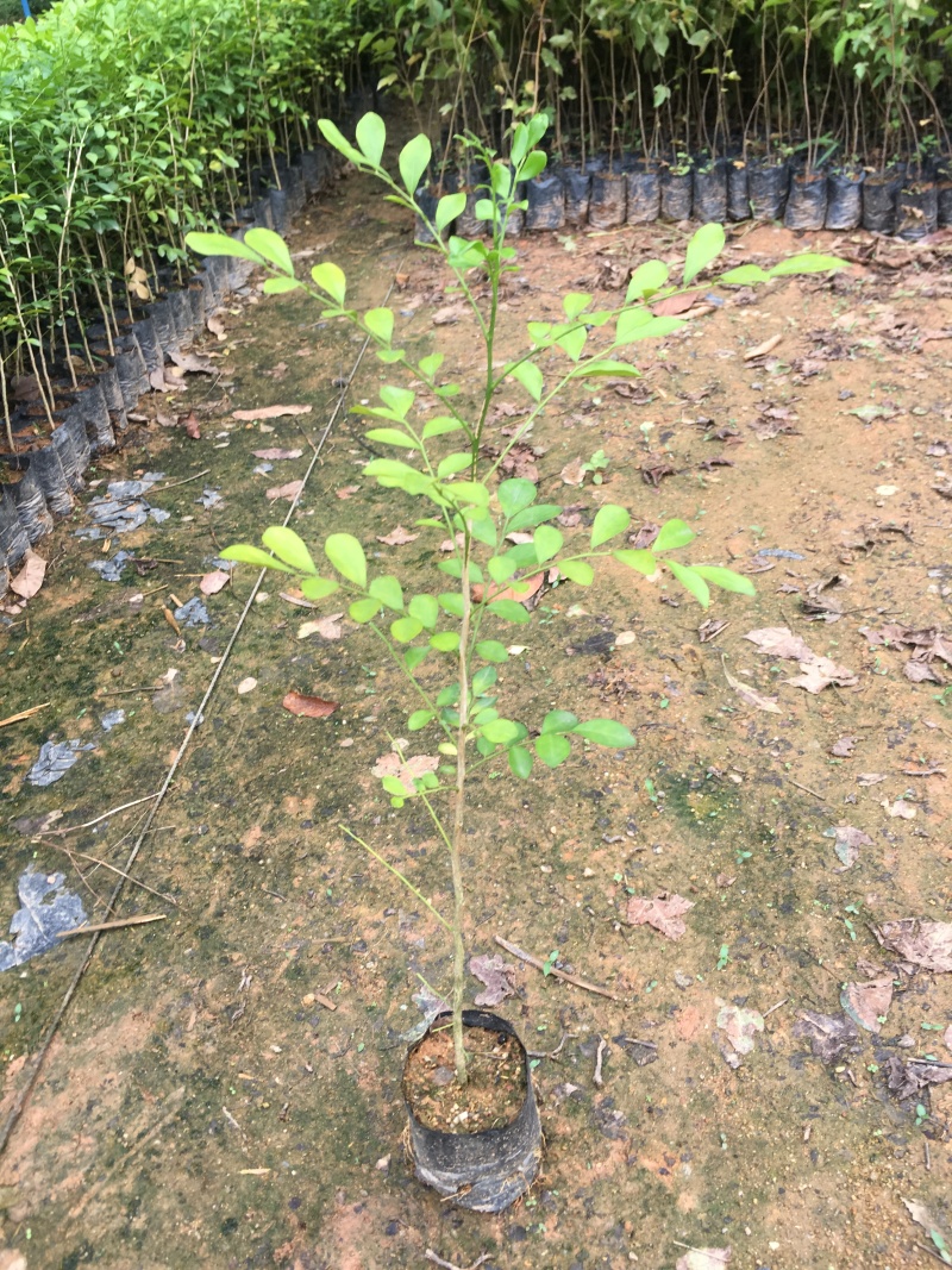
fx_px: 1064
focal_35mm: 29
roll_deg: +6.7
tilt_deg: -33.2
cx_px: 476
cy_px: 635
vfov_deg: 61.7
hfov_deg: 48.2
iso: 25
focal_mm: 4.15
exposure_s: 1/129
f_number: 2.2
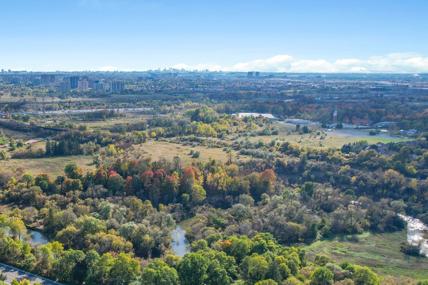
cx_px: 71
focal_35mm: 37
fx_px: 440
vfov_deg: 35.3
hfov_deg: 48.2
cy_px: 206
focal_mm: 8.38
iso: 100
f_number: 2.8
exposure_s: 1/2000
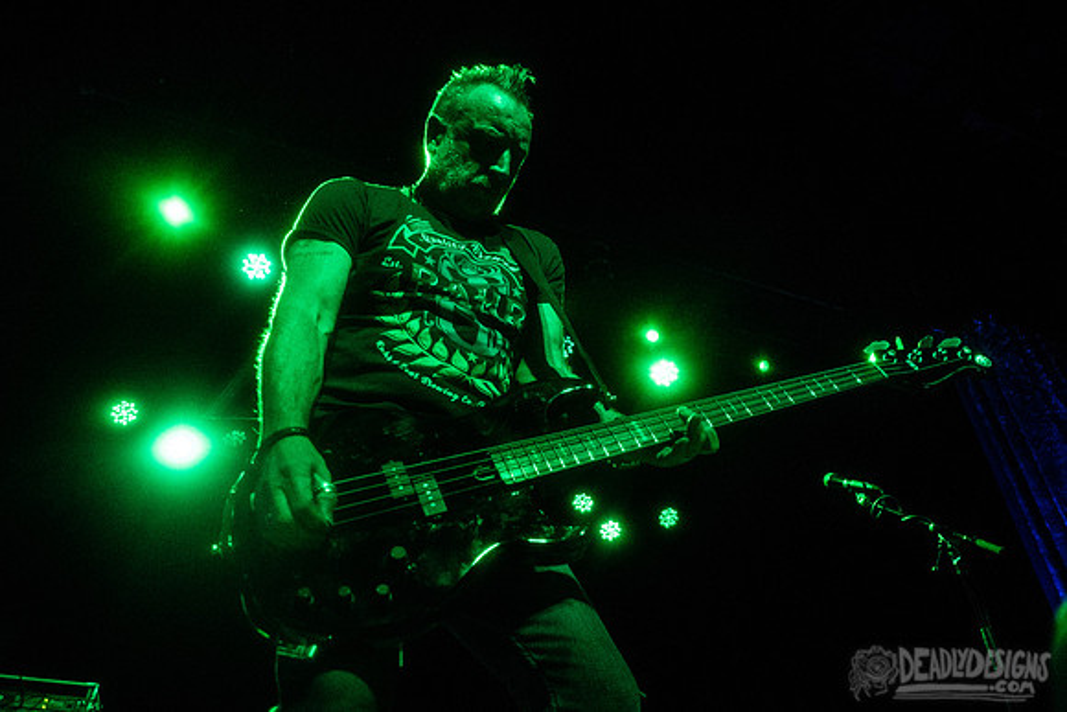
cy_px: 363
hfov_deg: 68.1
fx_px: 790
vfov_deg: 48.5
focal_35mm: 27
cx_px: 539
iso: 3200
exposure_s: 1/320
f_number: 3.5
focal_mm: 20
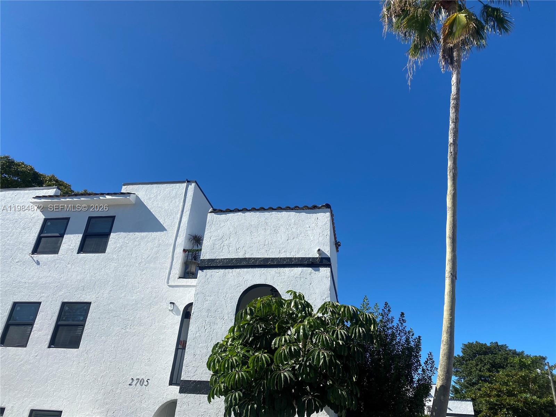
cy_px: 208
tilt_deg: +29.4
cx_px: 278
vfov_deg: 53.1
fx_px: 418
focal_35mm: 26
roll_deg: -4.8
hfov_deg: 67.3
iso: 32
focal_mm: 4.25
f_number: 1.8
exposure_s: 1/3497
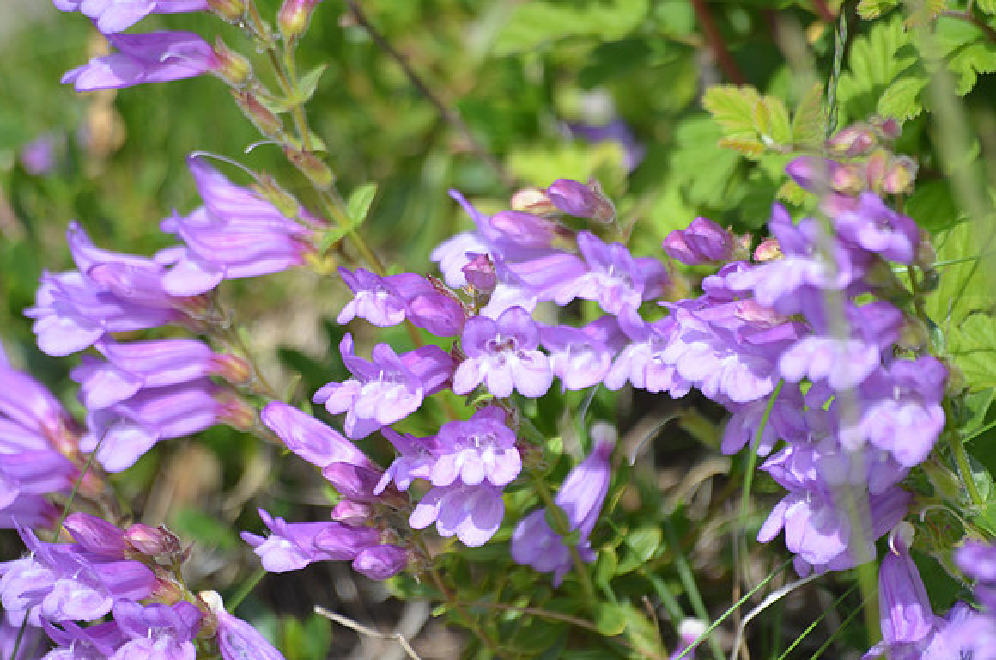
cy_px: 330
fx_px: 12423
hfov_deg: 4.6
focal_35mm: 450
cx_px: 498
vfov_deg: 3.0
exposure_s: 1/1000
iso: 500
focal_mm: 300
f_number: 5.6
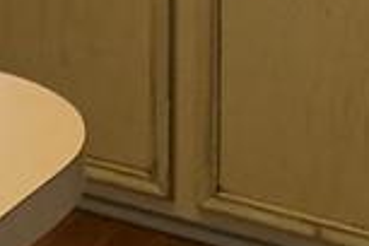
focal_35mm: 181
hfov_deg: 11.2
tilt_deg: -7.6
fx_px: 1855
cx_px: -2
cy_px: -463
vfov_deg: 6.9
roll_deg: +0.3
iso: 400
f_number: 1.8
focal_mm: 4.25
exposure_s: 1/60
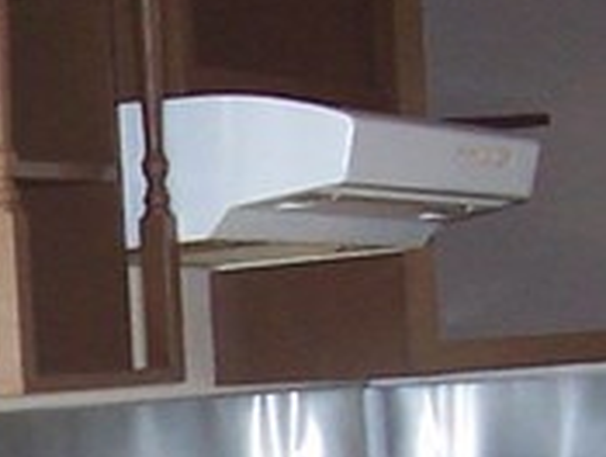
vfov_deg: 6.7
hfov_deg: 9.0
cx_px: -163
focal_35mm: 216
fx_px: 3789
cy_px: 810
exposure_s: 1/60
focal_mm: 5.6
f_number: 2.8
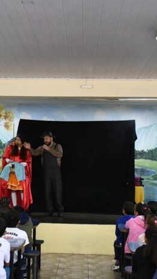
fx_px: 459
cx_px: 50
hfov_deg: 19.3
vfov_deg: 33.8
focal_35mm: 62
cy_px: 139
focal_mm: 26
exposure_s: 1/320
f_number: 8
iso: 8000
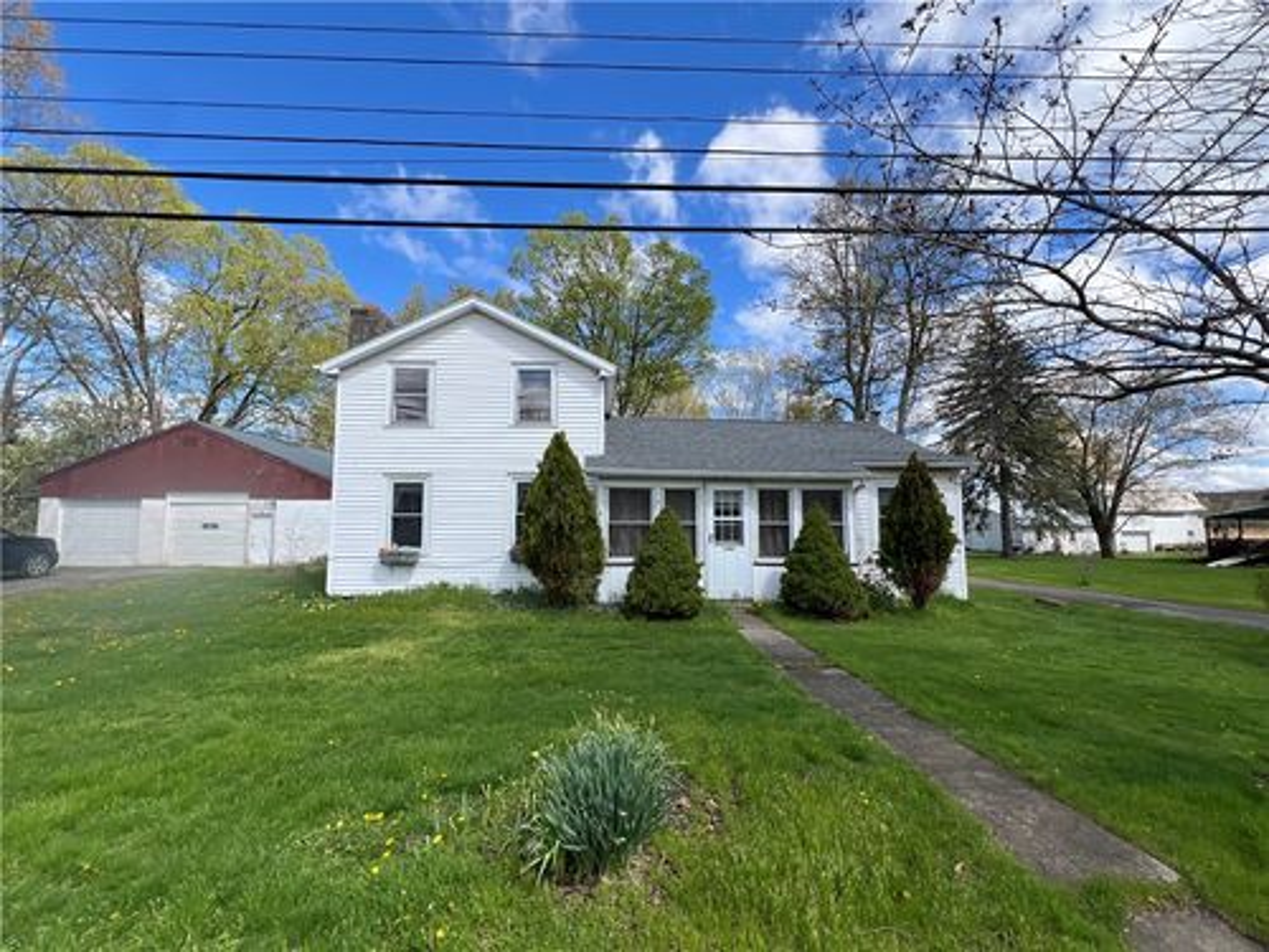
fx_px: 477
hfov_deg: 106.2
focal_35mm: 13
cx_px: 634
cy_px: 476
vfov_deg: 89.9
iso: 32
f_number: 1.8
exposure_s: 1/1248
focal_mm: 1.57
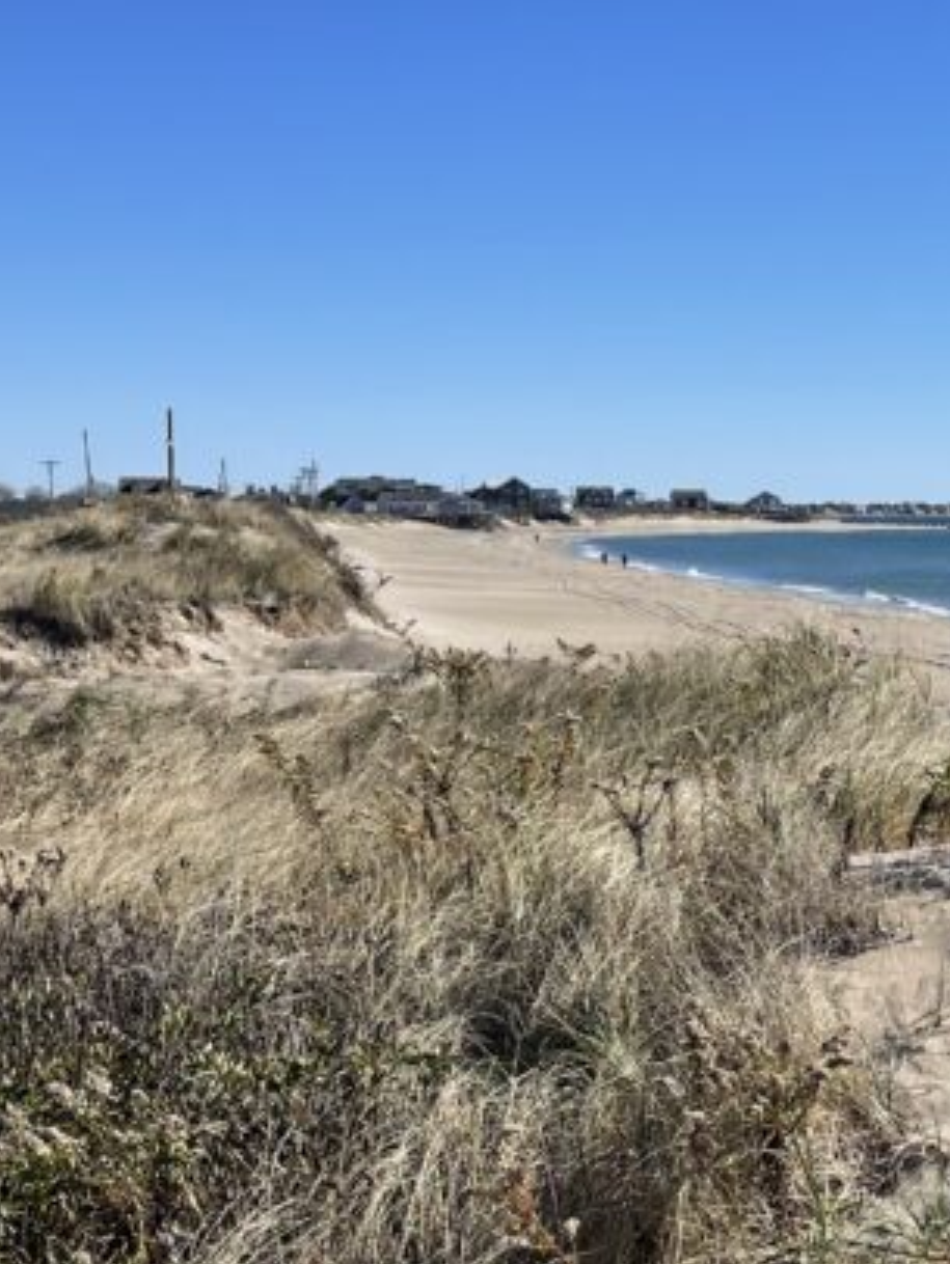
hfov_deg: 21.9
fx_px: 2303
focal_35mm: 63
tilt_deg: -6.7
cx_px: 1071
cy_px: 772
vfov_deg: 30.6
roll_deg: -0.3
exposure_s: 1/4348
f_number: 1.6
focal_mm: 5.1
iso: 32
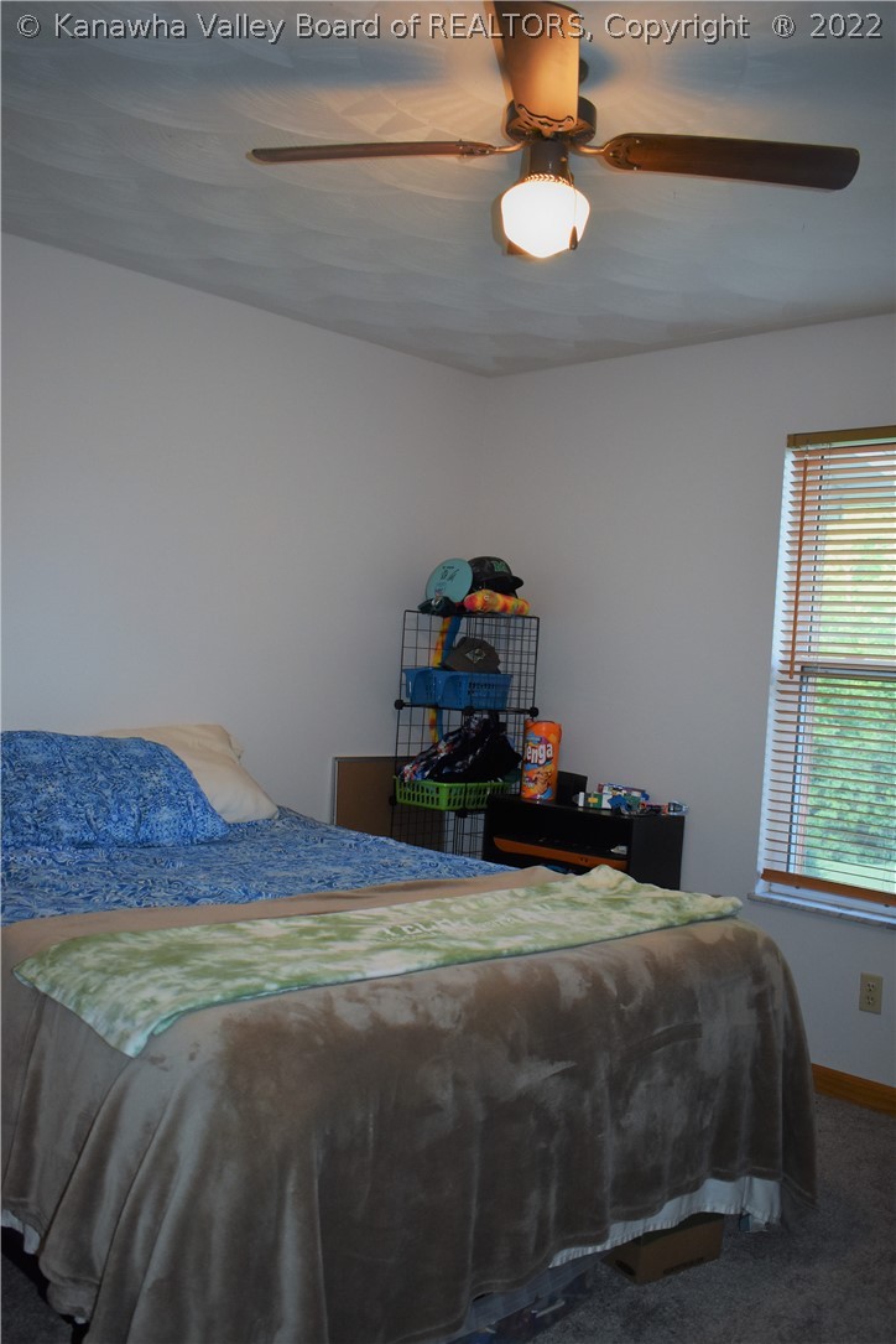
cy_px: 672
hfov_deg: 43.6
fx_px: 1119
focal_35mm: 30
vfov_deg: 61.9
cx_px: 448
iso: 800
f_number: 3.5
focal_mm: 20
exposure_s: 1/125
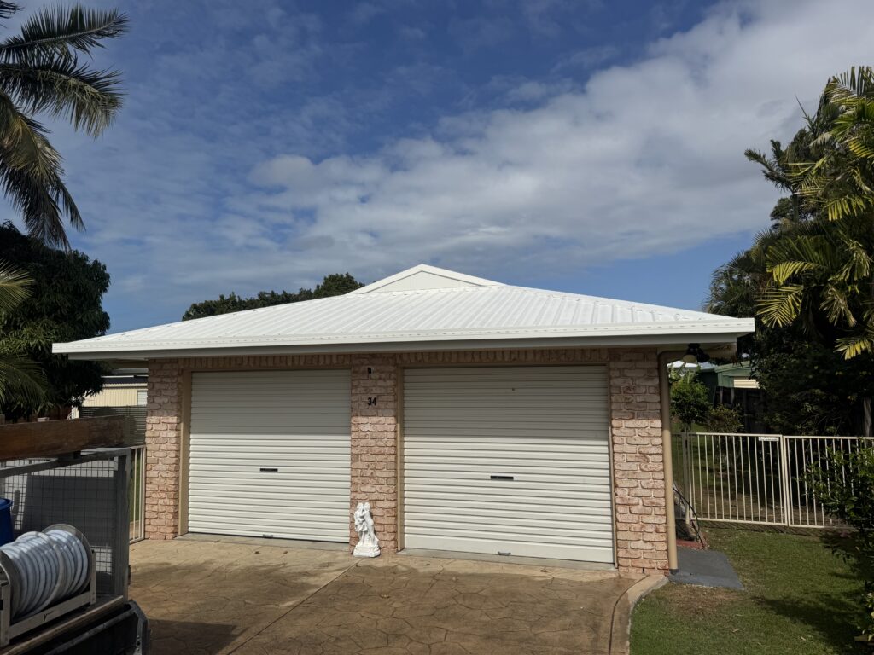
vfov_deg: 56.8
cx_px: 437
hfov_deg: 71.6
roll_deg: +0.3
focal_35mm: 24
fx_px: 606
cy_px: 328
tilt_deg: +5.1
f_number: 1.78
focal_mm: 6.76
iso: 64
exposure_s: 1/12346
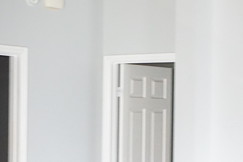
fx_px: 864
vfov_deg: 10.6
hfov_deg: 15.9
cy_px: 149
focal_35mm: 128
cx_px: 183
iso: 6400
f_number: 4.5
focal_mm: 42
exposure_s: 1/4
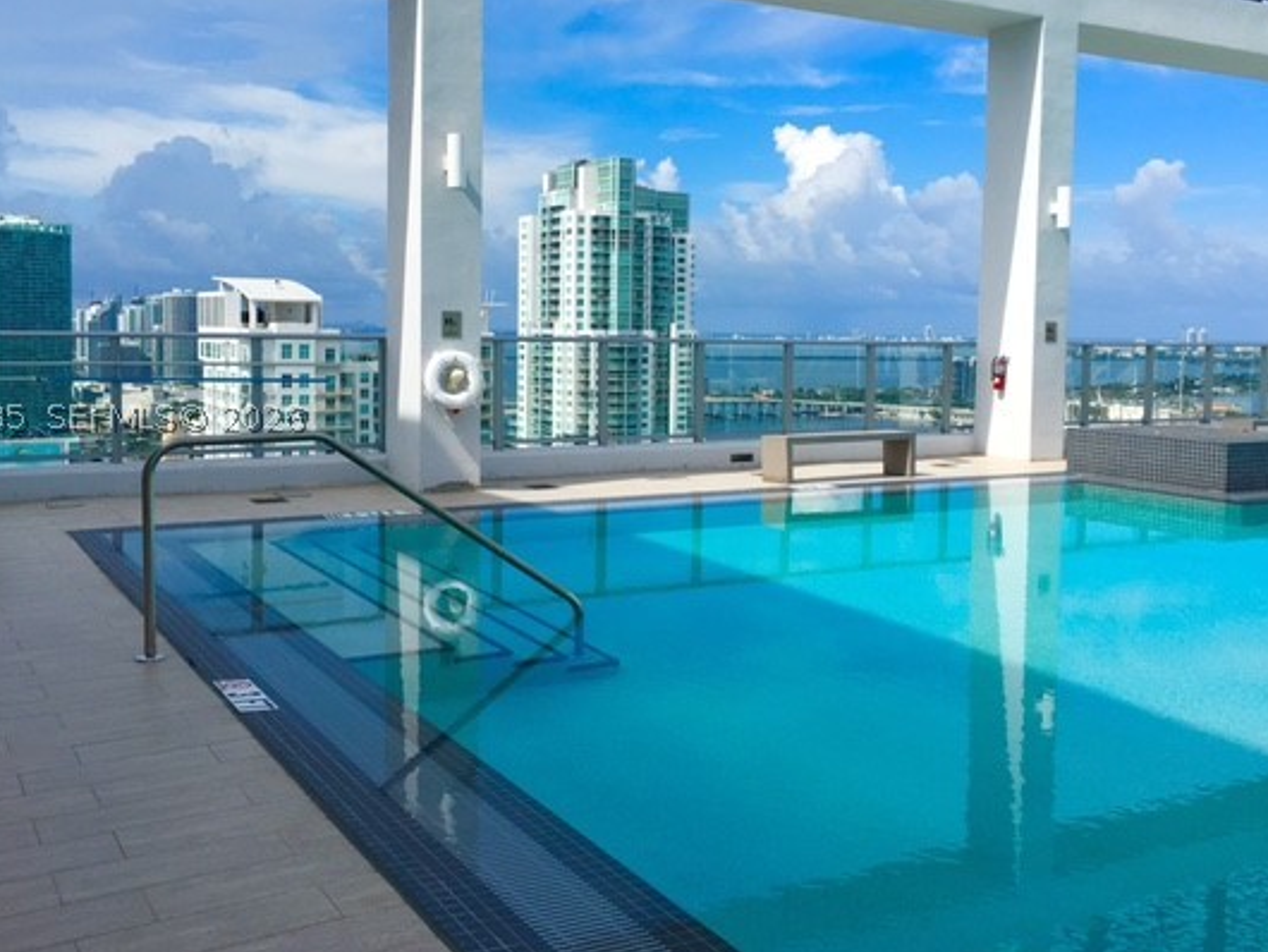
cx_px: 591
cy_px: 416
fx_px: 1283
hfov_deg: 52.6
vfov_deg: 40.7
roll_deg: -1.2
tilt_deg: -2.2
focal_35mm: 35
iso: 25
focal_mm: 4.15
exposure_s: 1/2331
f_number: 2.2
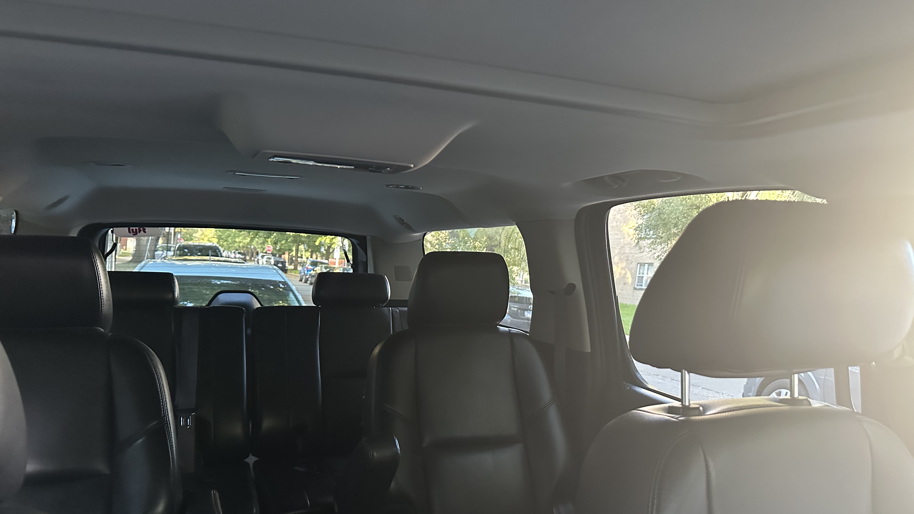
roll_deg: -5.7
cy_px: 326
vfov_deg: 42.5
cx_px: 465
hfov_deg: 69.9
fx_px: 654
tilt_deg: -4.2
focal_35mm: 27
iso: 1000
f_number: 1.78
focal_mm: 6.86
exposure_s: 1/40
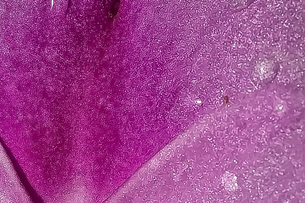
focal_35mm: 792
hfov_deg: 2.6
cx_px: 246
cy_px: 239
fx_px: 6708
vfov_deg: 1.7
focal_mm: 180
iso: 640
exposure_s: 1/250
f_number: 13
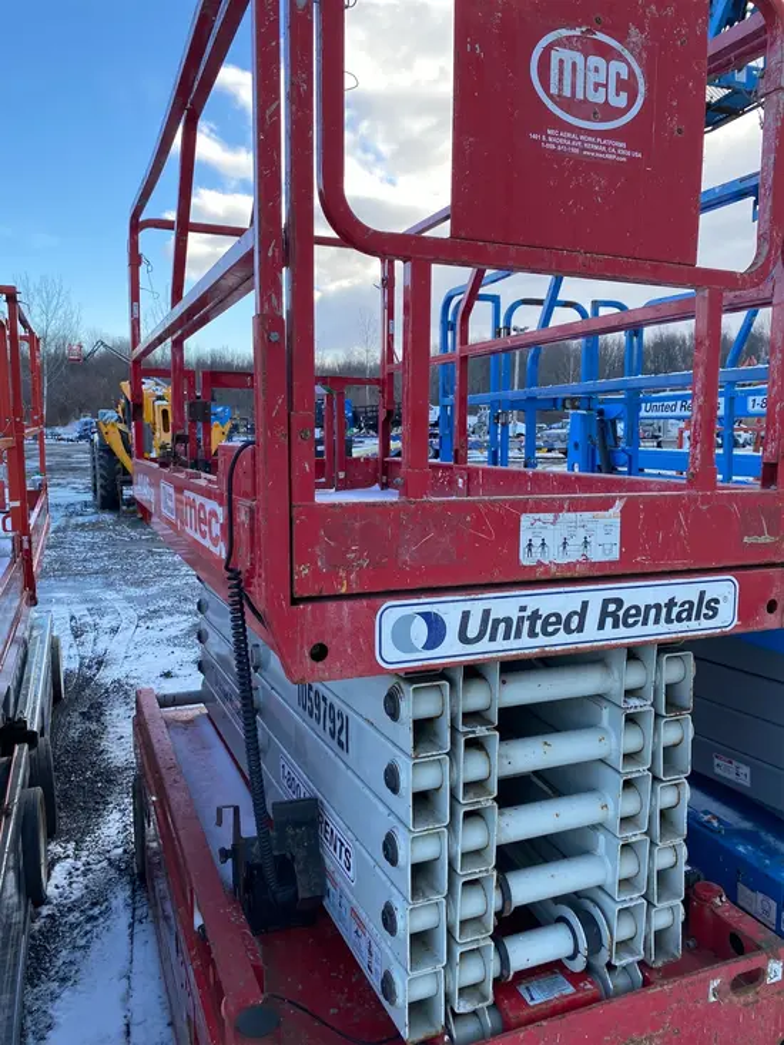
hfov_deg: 53.1
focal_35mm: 26
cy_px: 522
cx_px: 392
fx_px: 785
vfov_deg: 67.3
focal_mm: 4.25
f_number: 1.8
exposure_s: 1/395
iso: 32
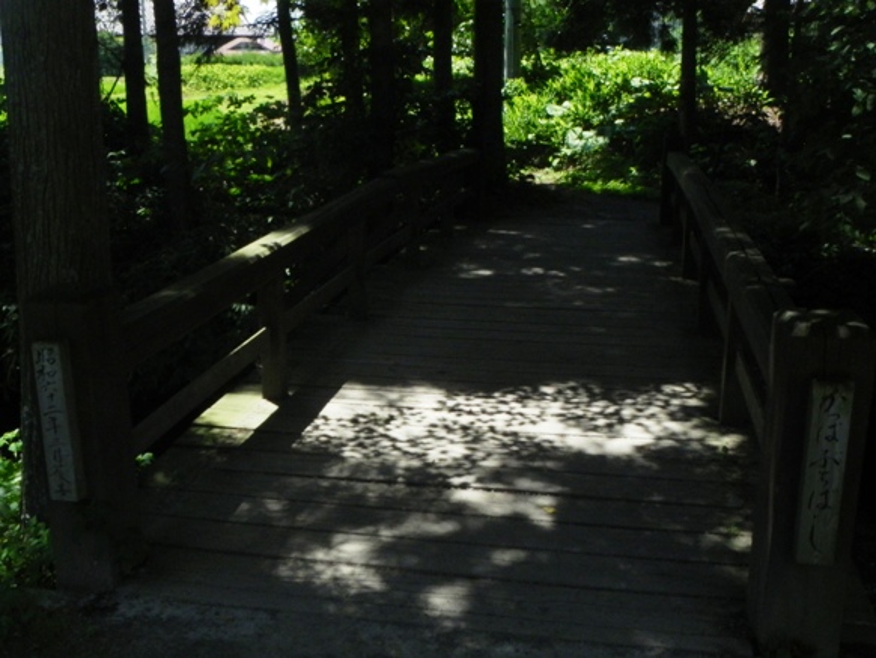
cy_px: 329
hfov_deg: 50.1
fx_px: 937
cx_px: 438
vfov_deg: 38.7
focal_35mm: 37
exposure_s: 1/647
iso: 400
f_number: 8
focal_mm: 6.6
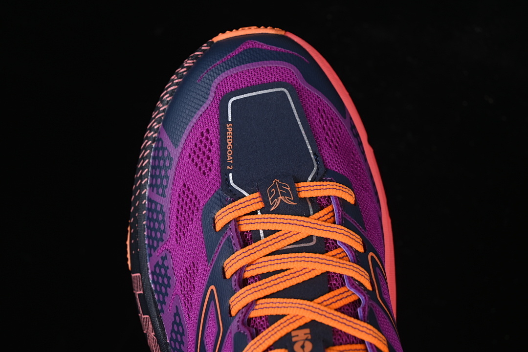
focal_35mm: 75
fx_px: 1100
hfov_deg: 27.0
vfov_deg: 18.2
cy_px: 176
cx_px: 264
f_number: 7.1
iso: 160
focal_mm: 50
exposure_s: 1/60
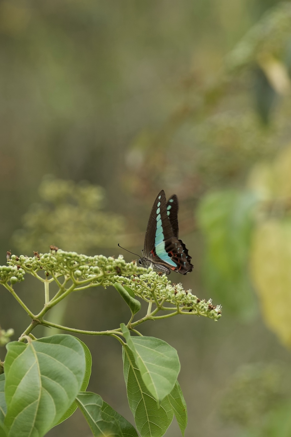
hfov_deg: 10.6
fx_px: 1564
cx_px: 146
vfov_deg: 15.9
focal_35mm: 129
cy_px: 218
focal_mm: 129
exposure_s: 1/200
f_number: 4.5
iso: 100
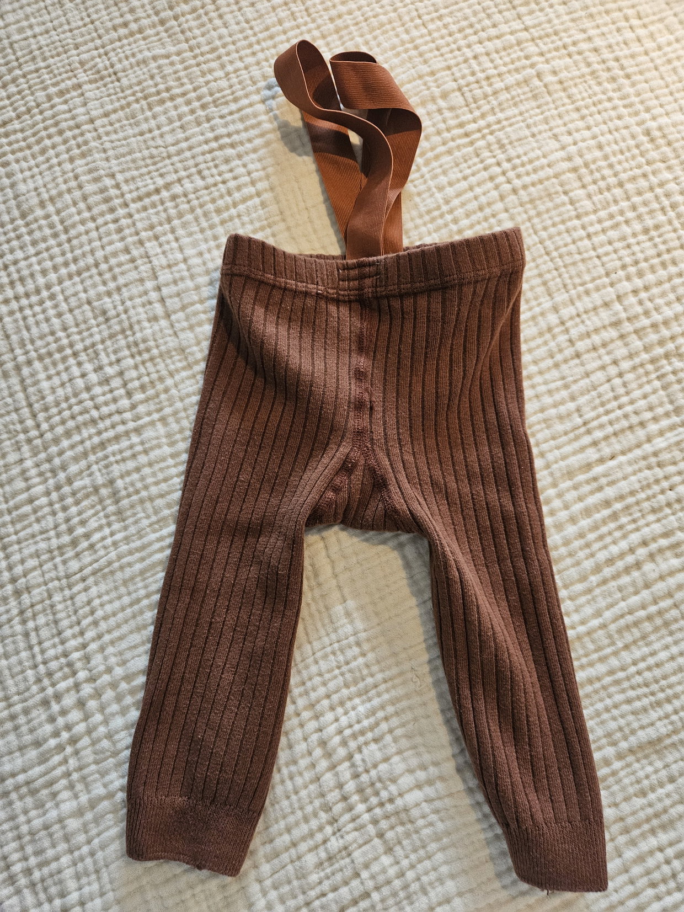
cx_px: 342
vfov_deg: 73.9
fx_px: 606
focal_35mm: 23
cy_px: 456
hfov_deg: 58.9
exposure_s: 1/100
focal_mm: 5.4
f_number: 1.8
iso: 500
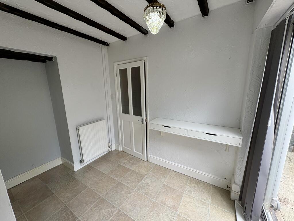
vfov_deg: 85.7
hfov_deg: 102.1
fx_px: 119
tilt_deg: -10.9
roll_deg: +1.8
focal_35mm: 14
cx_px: 147
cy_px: 110
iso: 40
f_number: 2.2
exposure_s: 1/207
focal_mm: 2.22
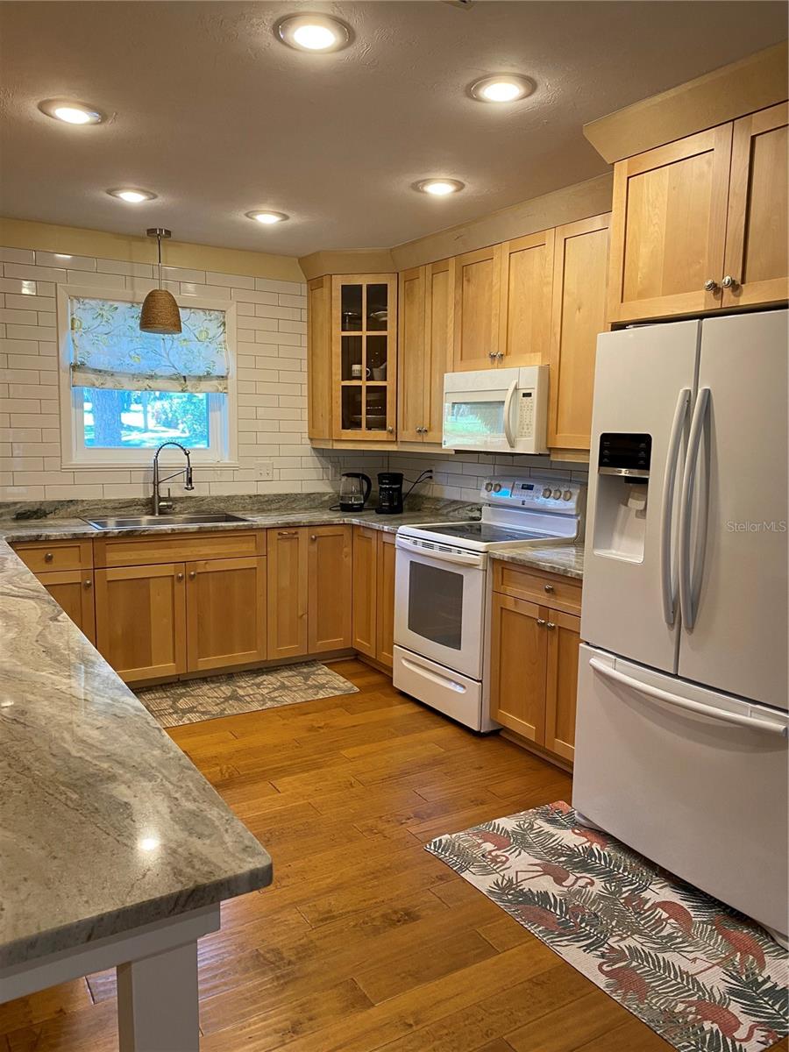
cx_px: 394
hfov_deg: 53.1
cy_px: 526
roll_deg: -0.8
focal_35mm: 26
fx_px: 790
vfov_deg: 67.3
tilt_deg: -7.2
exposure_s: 1/60
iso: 125
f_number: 1.8
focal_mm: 4.25
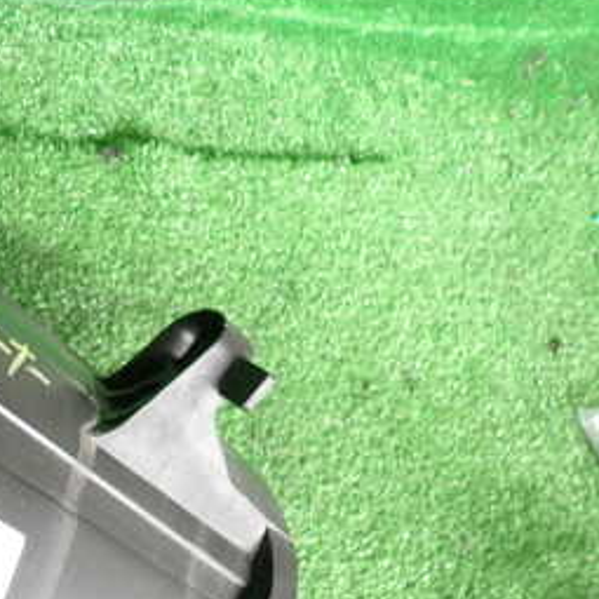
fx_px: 1018
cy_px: 514
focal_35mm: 52
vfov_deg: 31.6
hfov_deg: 28.8
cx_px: -101
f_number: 2
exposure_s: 1/60
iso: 200
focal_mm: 4.5
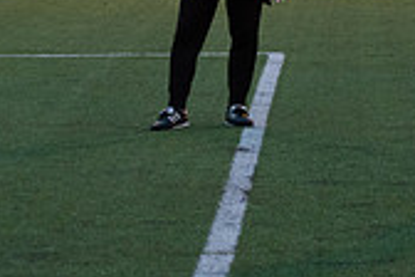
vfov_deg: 4.7
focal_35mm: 291
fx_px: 3354
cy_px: -35
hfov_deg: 7.1
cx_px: 121
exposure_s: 1/640
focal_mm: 82
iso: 2800
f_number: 3.2
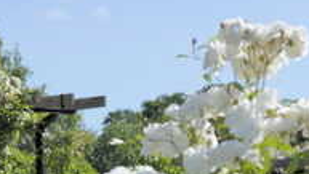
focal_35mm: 258
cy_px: 288
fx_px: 2116
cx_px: -56
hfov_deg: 8.3
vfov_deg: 4.7
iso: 160
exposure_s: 1/500
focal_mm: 85
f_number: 7.1
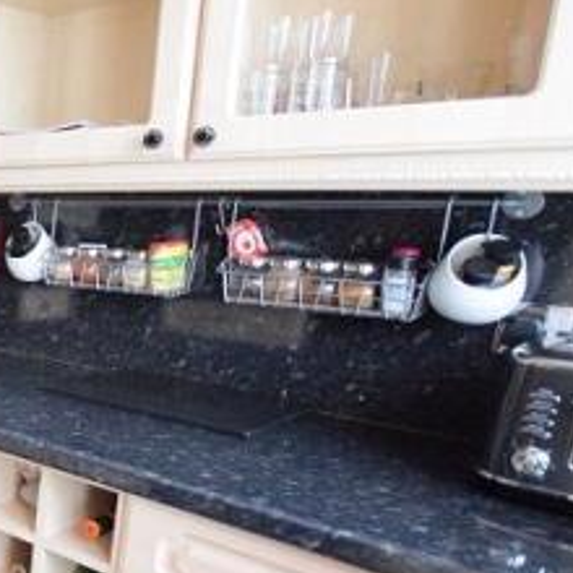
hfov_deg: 30.8
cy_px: 376
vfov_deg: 43.3
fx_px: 712
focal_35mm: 38
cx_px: -224
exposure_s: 1/60
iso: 5600
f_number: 3.5
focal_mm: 10
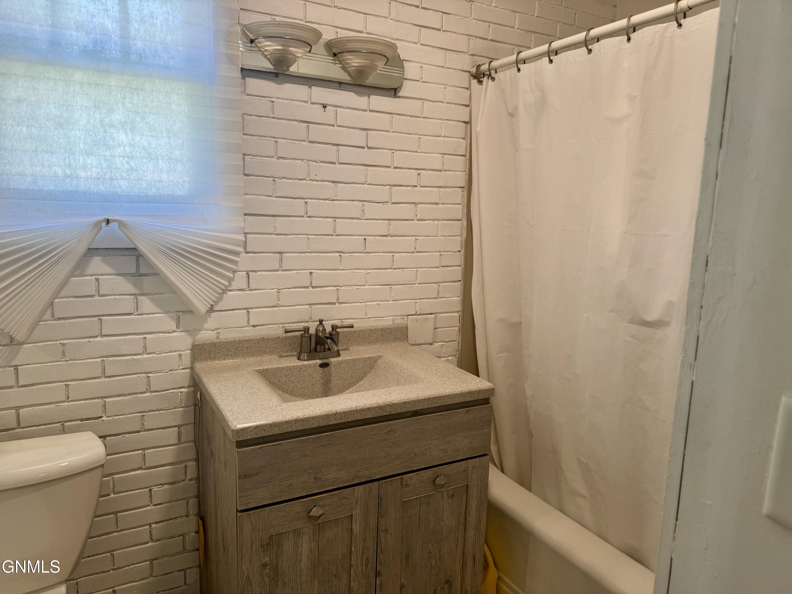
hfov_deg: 71.6
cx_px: 396
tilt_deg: -8.9
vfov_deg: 56.8
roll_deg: -3.1
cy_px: 297
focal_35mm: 24
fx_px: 549
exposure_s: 1/120
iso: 125
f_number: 1.78
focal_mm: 6.76
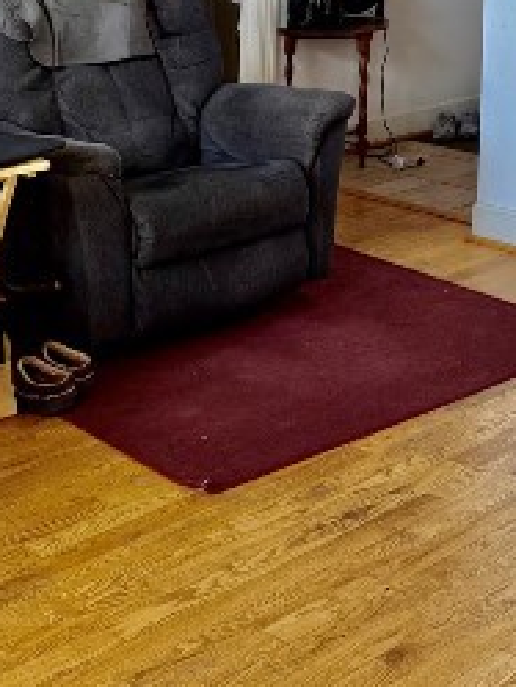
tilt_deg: +1.8
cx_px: 654
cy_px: -215
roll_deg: -1.5
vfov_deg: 23.2
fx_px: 1470
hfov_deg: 18.6
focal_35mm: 74
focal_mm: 6.76
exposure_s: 1/120
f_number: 1.78
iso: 125
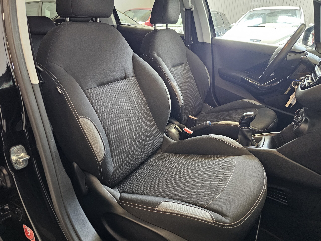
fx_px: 213
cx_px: 160
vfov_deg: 58.9
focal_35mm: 23
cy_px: 120
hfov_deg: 73.9
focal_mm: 6.3
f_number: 1.7
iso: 640
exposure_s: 1/30
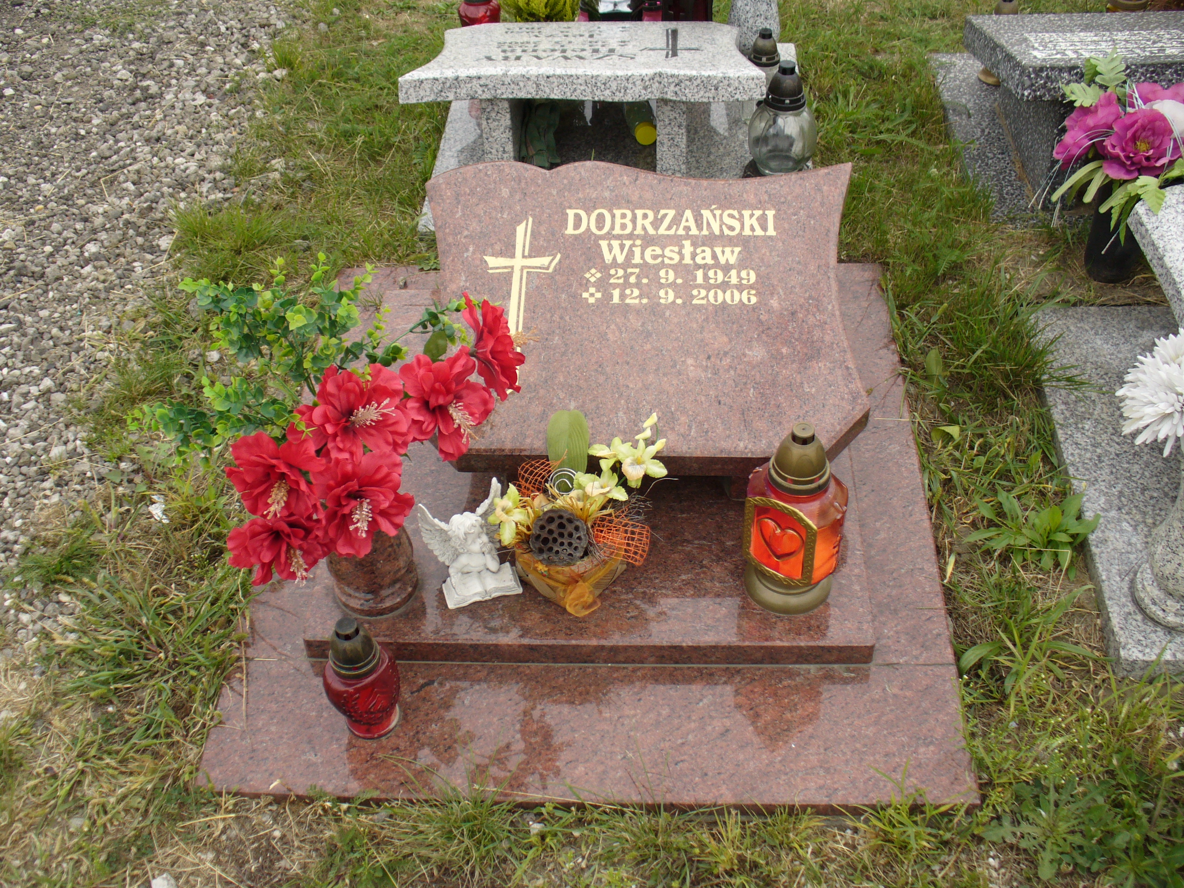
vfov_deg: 38.7
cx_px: 592
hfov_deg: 50.1
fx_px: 1266
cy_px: 444
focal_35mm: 37
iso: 80
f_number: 2.8
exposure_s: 1/500
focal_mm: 6.1
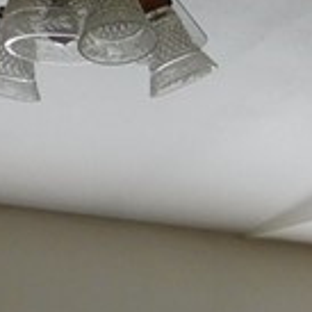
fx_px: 1611
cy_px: 761
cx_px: 337
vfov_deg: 9.7
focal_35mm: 158
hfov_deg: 10.9
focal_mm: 4.1
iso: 125
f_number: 3
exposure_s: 1/40
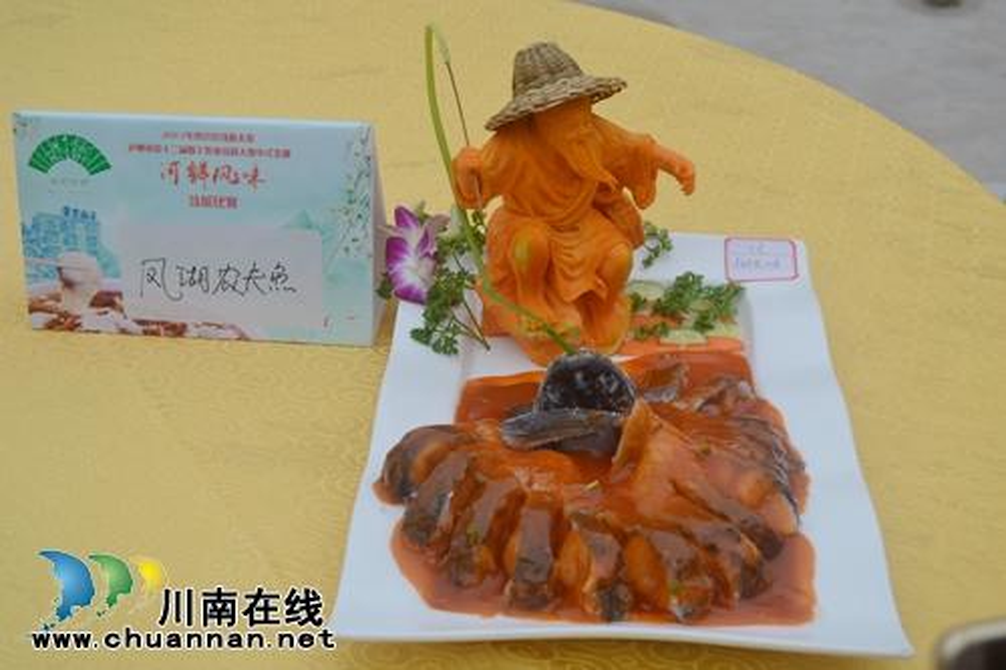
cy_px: 335
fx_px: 1341
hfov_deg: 41.1
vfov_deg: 28.1
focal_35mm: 48
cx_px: 503
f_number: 7.1
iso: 100
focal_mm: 32
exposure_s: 1/200
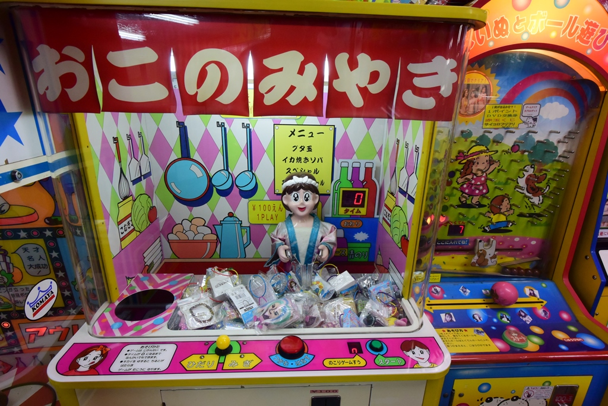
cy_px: 203
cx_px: 304
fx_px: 304
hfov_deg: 90.0
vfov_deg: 67.4
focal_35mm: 18
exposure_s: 1/60
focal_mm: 6.7
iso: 800
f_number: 5
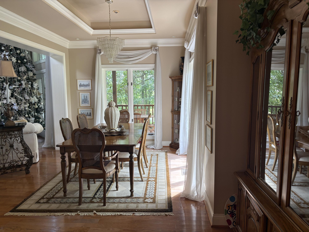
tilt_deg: -4.5
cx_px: 154
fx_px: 232
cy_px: 116
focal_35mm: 26
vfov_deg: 53.1
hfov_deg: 67.3
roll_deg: +1.1
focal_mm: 5.96
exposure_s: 1/60
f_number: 1.6
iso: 64
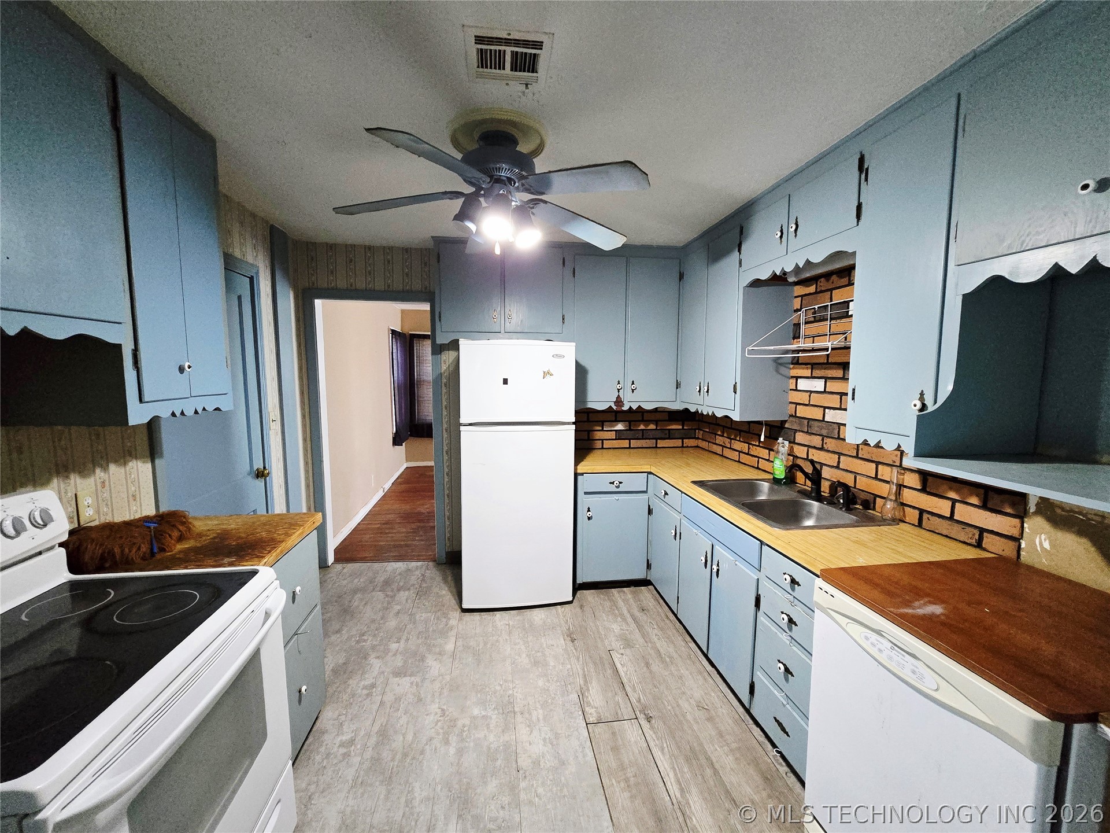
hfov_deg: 106.2
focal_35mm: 13
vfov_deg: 89.9
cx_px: 555
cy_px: 416
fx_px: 417
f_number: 2.2
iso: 1000
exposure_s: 1/60.2
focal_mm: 2.2
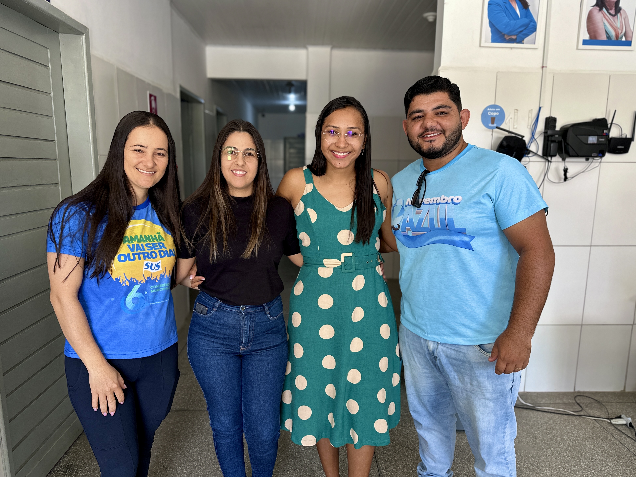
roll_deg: -0.6
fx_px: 459
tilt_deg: -10.1
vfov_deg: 54.9
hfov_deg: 69.4
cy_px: 242
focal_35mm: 25
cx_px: 320
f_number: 1.78
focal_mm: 6.86
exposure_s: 1/120
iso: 160
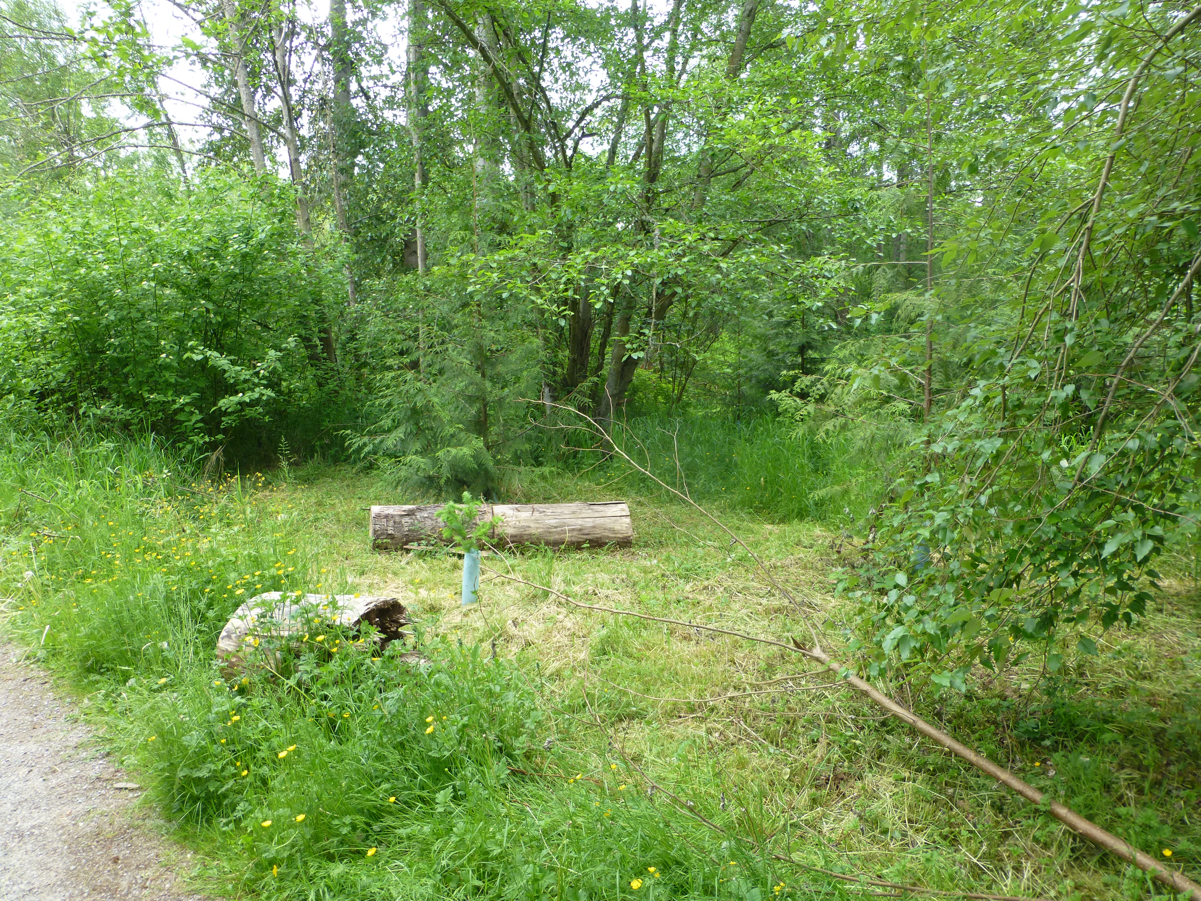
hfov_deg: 71.6
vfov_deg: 56.8
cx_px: 600
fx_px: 833
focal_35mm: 24
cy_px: 450
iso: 100
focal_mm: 4.3
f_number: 3.3
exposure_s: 1/80
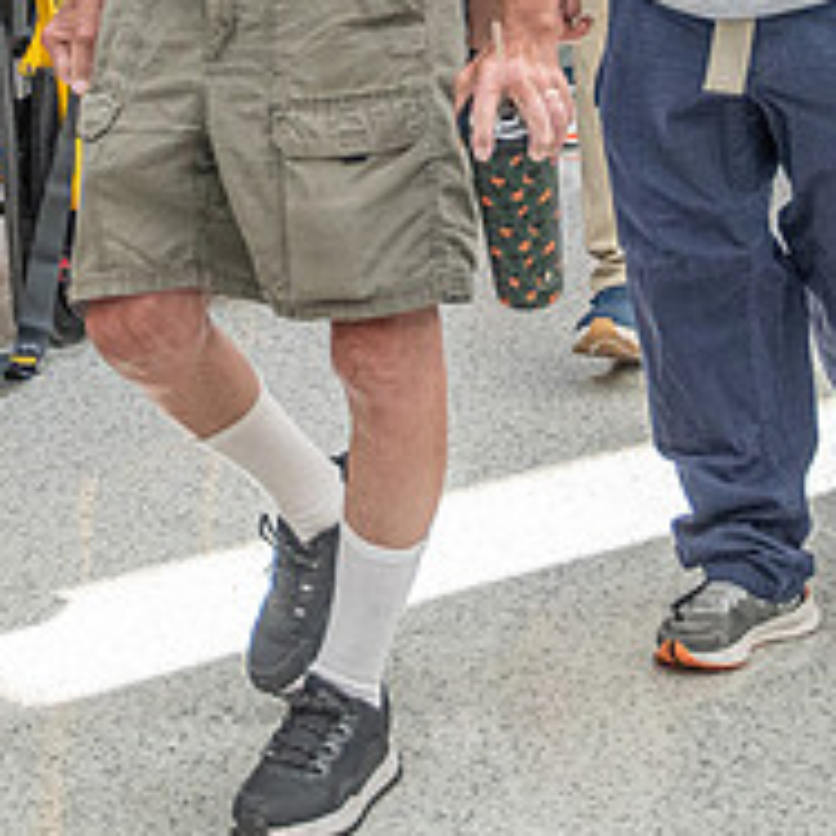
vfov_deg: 12.6
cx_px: 342
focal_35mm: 136
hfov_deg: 12.8
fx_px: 3716
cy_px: -135
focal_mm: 28
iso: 800
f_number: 3.2
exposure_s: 1/1000
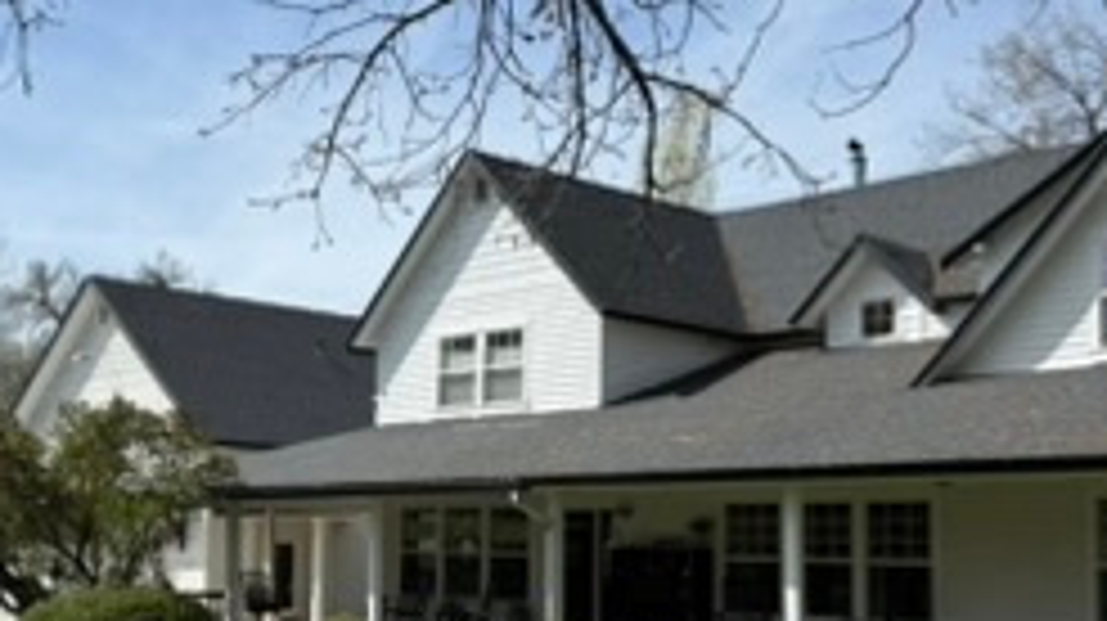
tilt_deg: +3.8
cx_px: 382
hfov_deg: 40.2
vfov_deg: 23.3
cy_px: 450
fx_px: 1496
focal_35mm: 51
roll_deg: -1.0
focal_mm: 6.76
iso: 80
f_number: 1.78
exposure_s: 1/5714
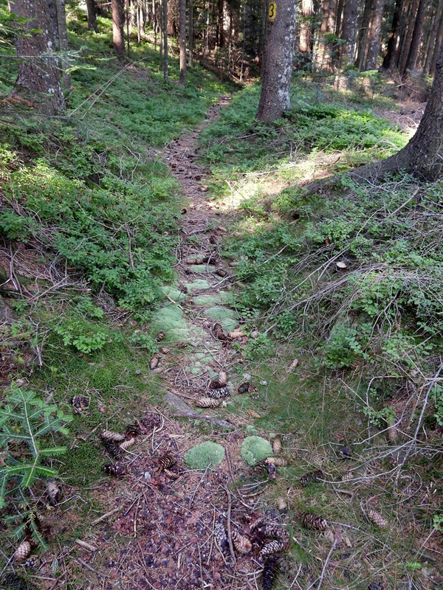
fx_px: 512
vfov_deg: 60.0
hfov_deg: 46.8
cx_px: 222
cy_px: 295
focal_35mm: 30
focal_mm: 5.4
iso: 160
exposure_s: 1/30
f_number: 3.2
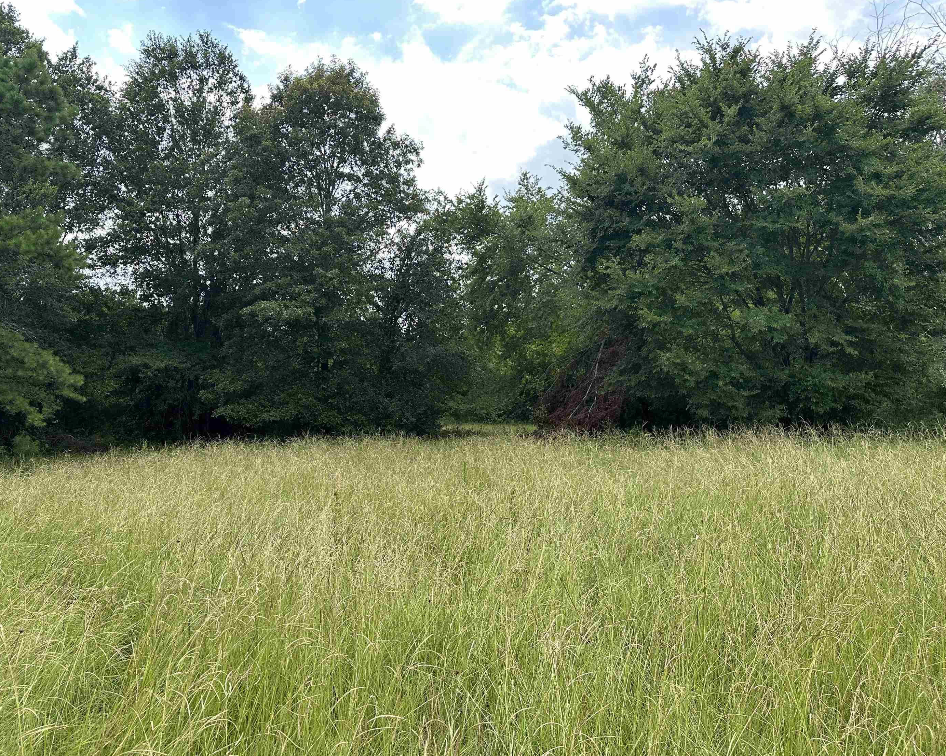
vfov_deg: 54.9
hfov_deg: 66.0
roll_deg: +0.8
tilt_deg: +0.6
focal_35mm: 26
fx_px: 728
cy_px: 386
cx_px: 440
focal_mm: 6.86
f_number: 1.78
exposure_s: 1/1119
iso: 80
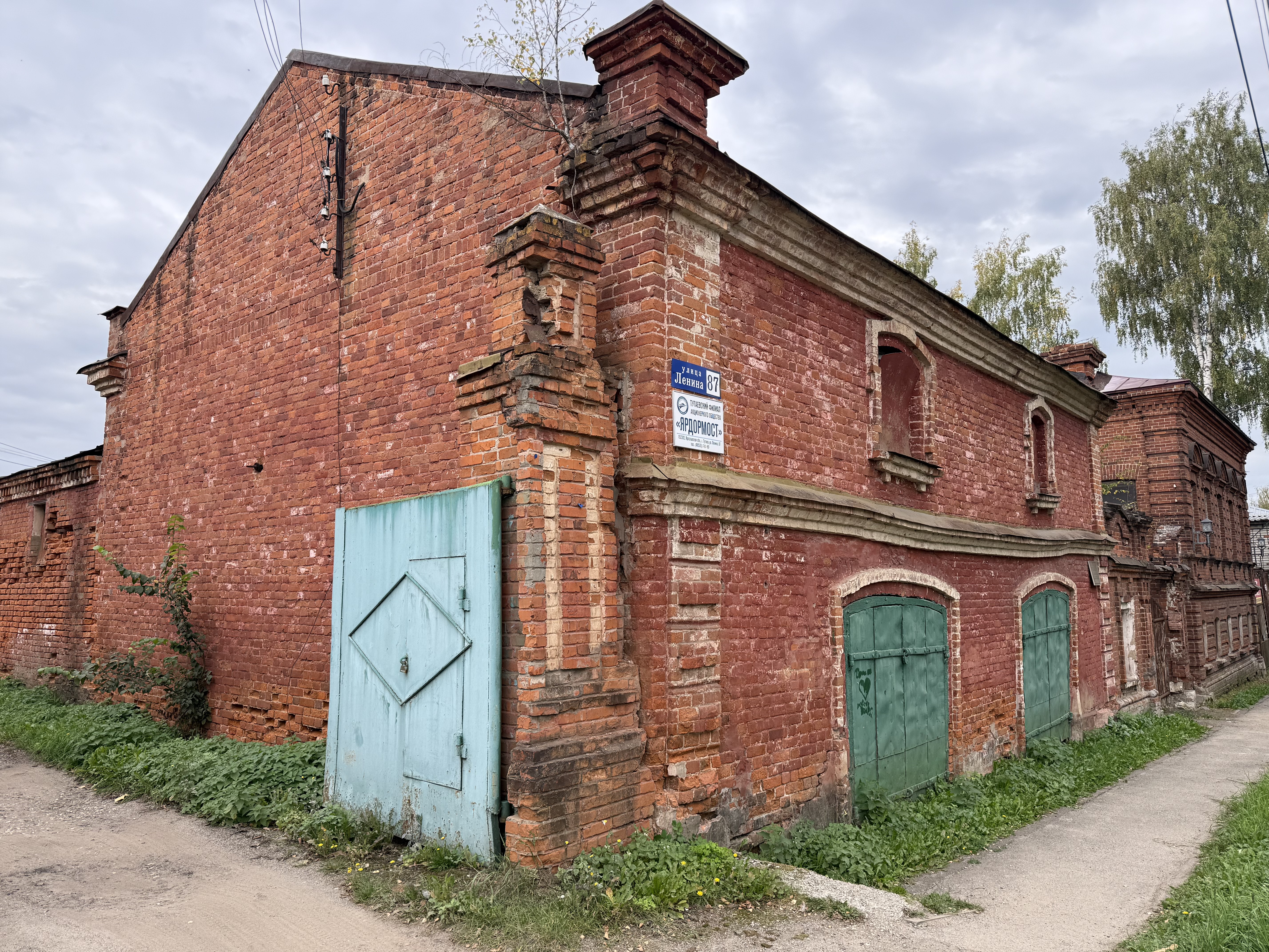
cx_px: 634
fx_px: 880
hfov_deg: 71.6
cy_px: 476
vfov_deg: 56.8
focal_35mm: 24
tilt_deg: +7.1
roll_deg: +1.0
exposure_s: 1/467
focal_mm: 6.76
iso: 80
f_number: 1.78
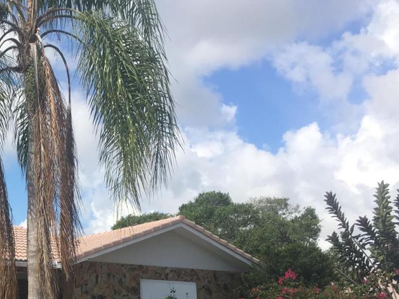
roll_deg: -1.4
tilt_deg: +2.6
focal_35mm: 63
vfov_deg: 22.4
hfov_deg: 28.8
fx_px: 726
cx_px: 2
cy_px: 300
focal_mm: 4.15
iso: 25
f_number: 2.2
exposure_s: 1/1026
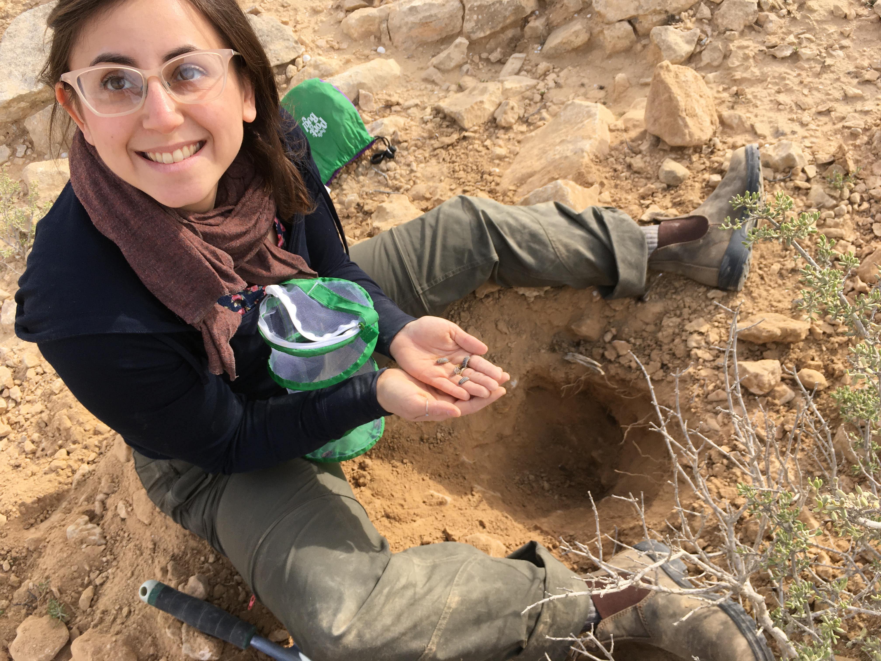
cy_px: 330
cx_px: 440
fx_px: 738
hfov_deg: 61.7
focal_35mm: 29
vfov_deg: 48.2
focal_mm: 4.15
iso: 25
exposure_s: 1/641
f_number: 2.2
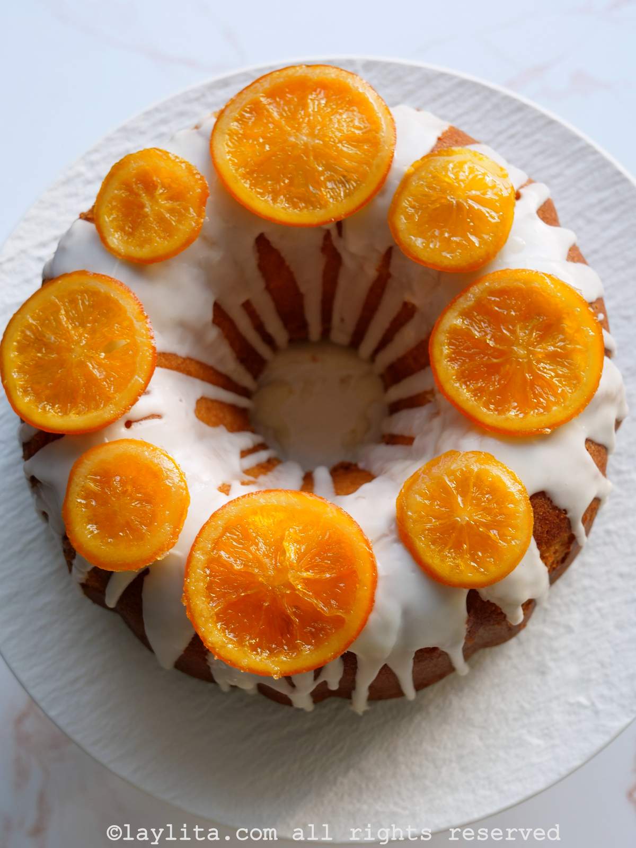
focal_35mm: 46
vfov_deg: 41.2
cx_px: 318
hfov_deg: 31.5
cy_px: 424
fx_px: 1127
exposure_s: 1/60
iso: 320
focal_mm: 23
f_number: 3.4
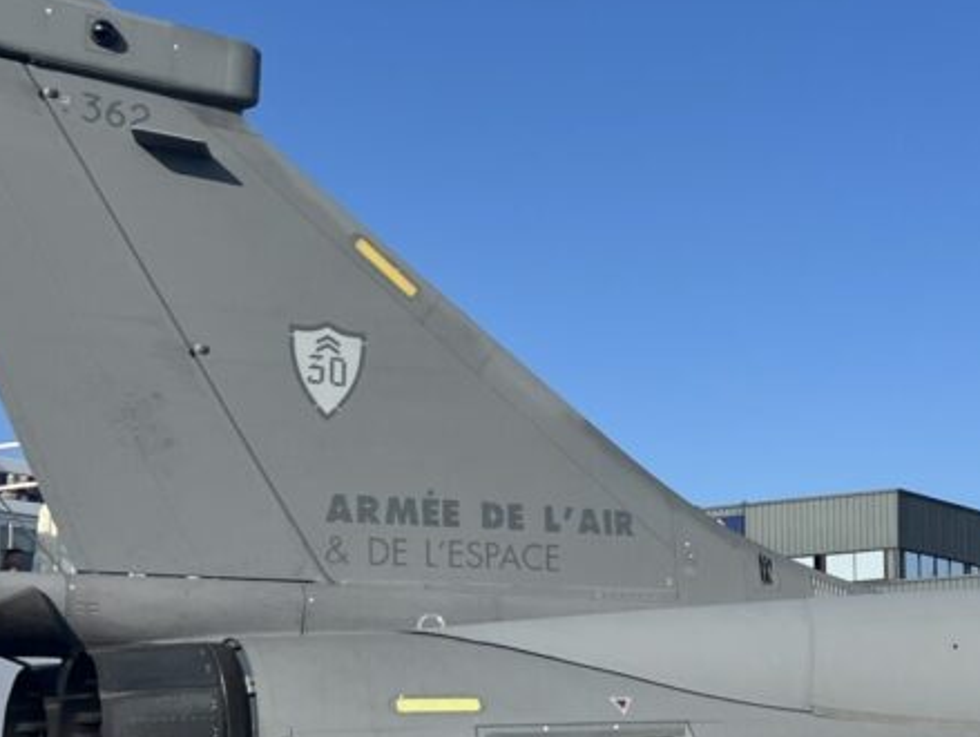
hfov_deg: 26.3
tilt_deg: +5.8
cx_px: 924
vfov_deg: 20.5
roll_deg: +1.9
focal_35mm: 71
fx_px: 2012
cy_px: 585
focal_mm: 5.7
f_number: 1.5
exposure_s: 1/5319
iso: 50
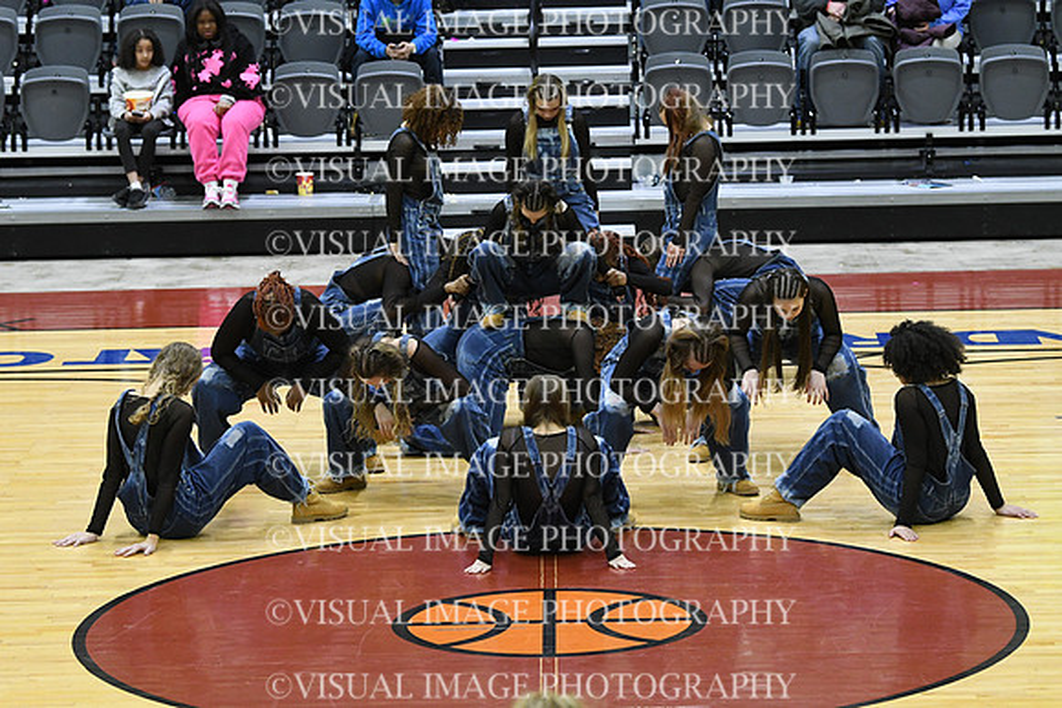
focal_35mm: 153
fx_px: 4514
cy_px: 354
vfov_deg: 9.0
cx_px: 531
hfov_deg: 13.4
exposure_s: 1/250
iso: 4000
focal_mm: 102
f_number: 4
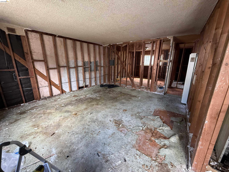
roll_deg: -0.1
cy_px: 86
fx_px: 93
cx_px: 114
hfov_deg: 102.1
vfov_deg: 85.7
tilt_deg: -13.5
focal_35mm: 14
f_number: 2.2
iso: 400
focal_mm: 2.22
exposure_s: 1/90
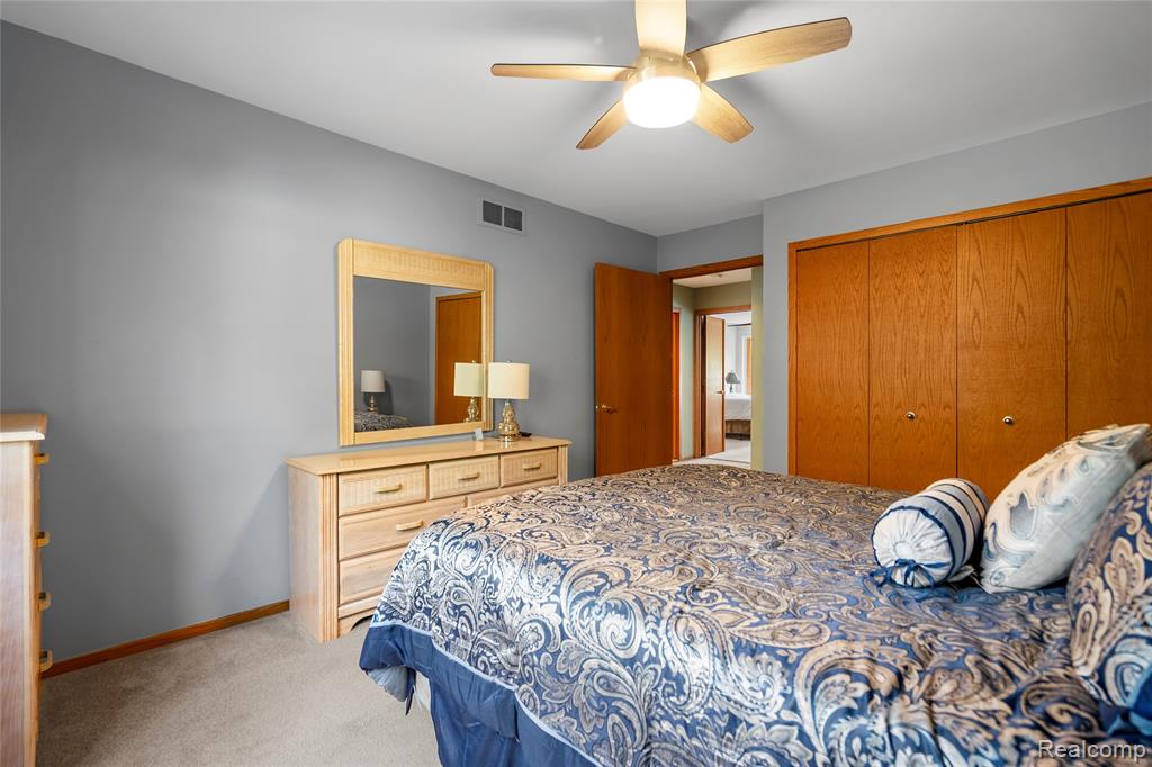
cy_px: 384
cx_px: 576
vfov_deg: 73.7
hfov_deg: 96.8
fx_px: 512
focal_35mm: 16
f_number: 4
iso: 100
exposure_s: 1/3
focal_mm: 16
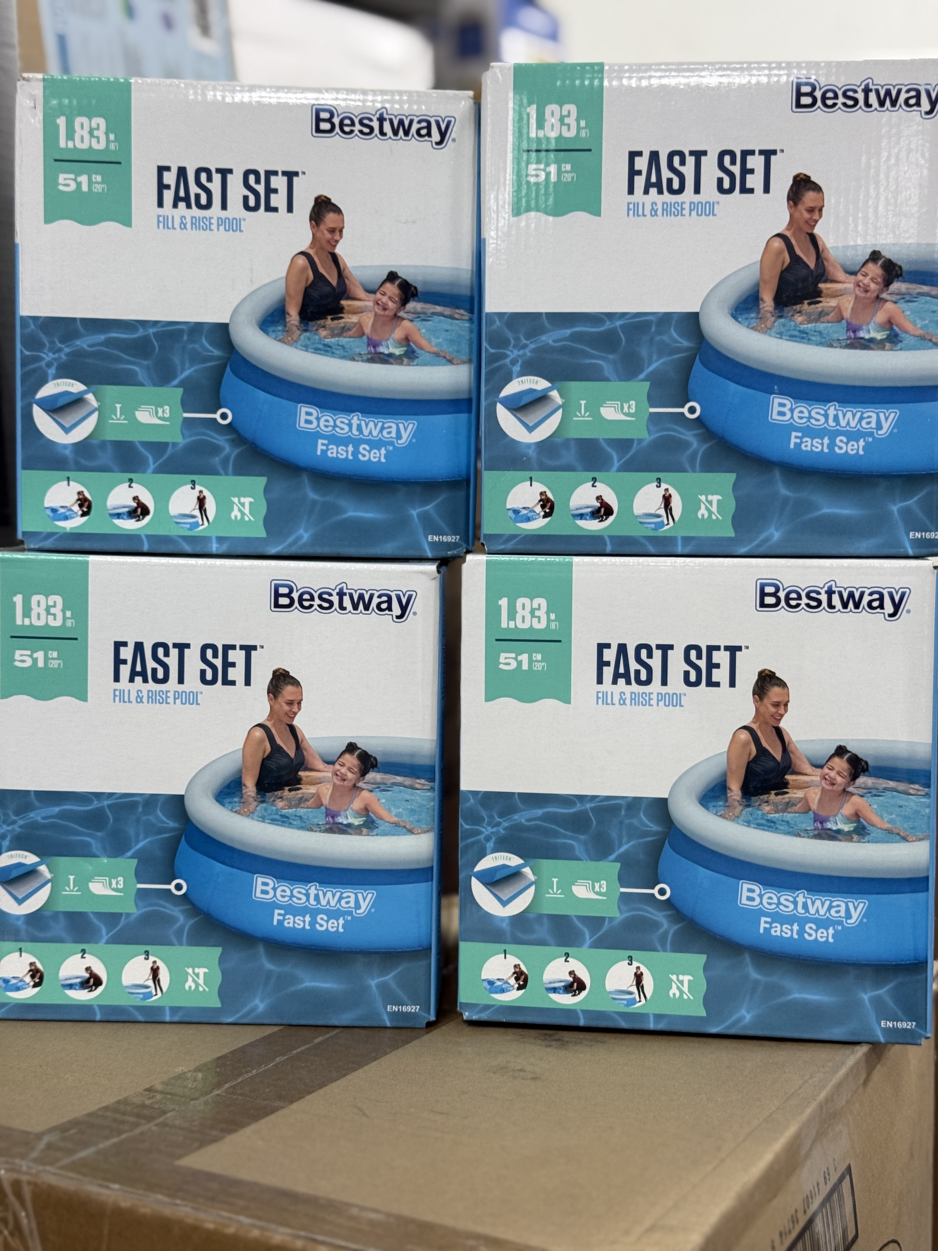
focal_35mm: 48
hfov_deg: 30.3
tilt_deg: -5.7
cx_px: 469
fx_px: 1734
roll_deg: +1.3
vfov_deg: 39.7
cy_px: 626
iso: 125
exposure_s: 1/50
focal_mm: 6.76
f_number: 1.78
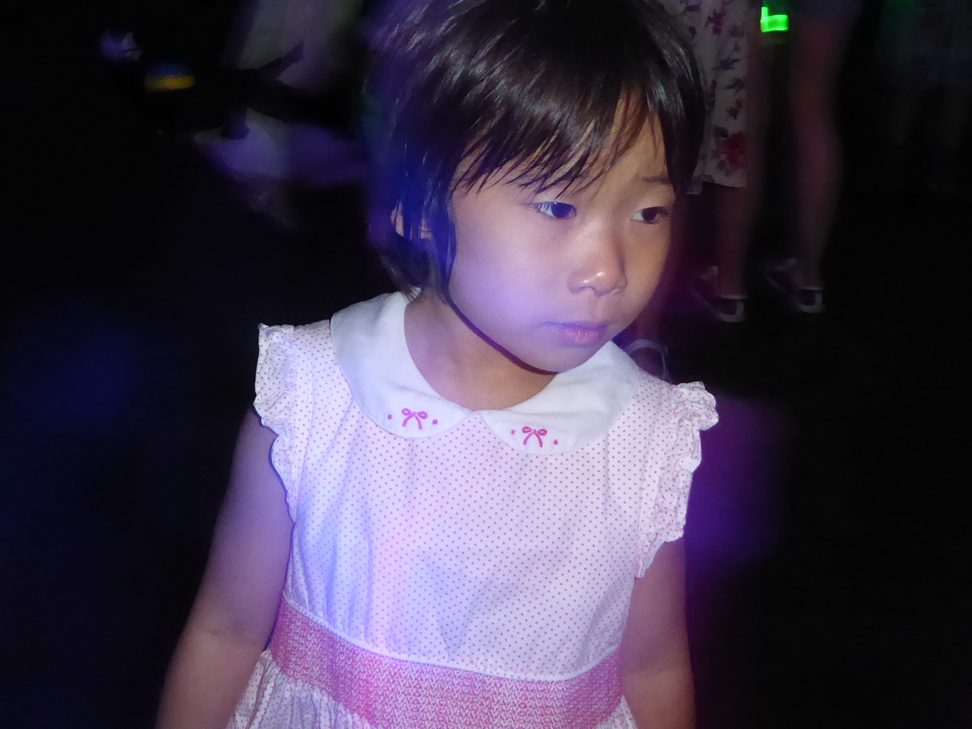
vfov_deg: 28.9
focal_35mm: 50
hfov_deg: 38.1
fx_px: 1404
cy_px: 247
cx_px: 396
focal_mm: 4.3
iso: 800
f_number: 3.3
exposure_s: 1/8
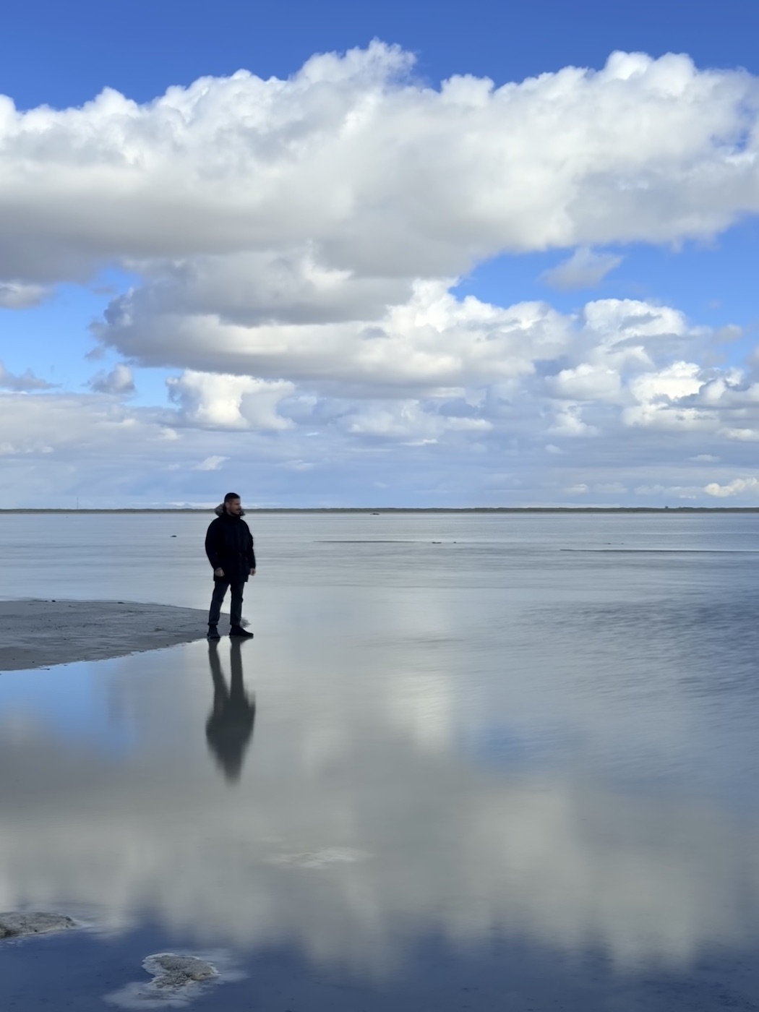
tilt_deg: -0.7
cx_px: 380
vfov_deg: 39.7
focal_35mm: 48
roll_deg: +0.3
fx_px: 1403
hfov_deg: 30.3
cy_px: 506
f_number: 1.78
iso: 64
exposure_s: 1/7143
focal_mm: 6.76
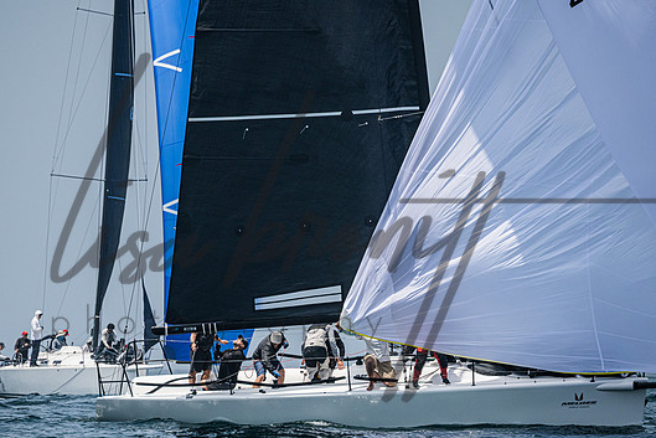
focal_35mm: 524
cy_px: 271
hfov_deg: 3.9
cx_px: 261
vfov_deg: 2.6
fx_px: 9550
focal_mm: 400
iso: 400
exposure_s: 1/5000
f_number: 6.3
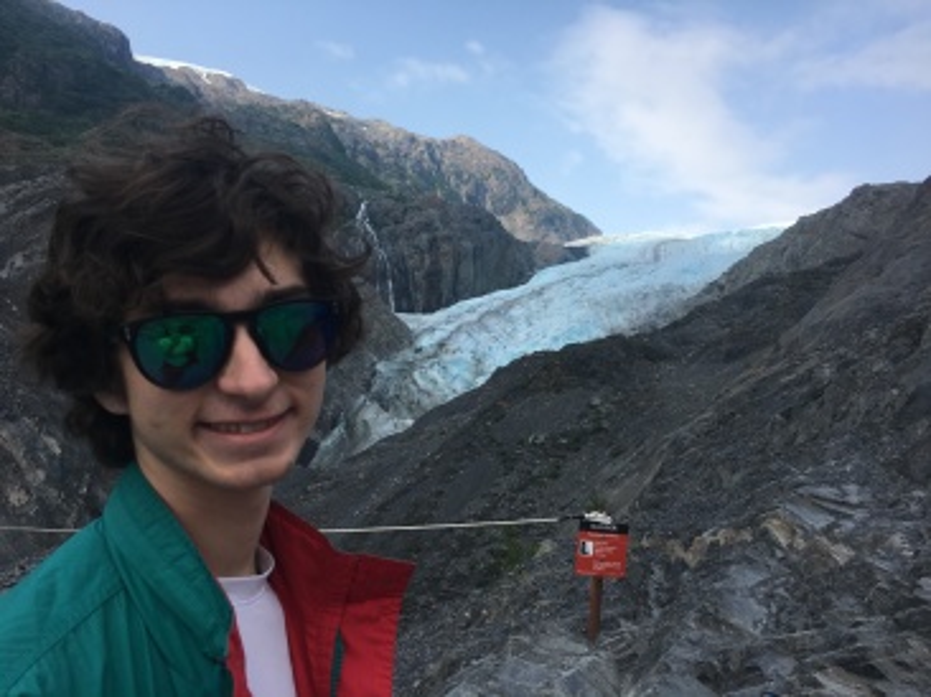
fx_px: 779
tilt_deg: +6.6
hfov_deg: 61.7
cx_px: 466
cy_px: 348
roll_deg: -2.5
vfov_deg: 48.2
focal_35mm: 29
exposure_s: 1/1115
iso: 25
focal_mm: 4.15
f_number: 2.2
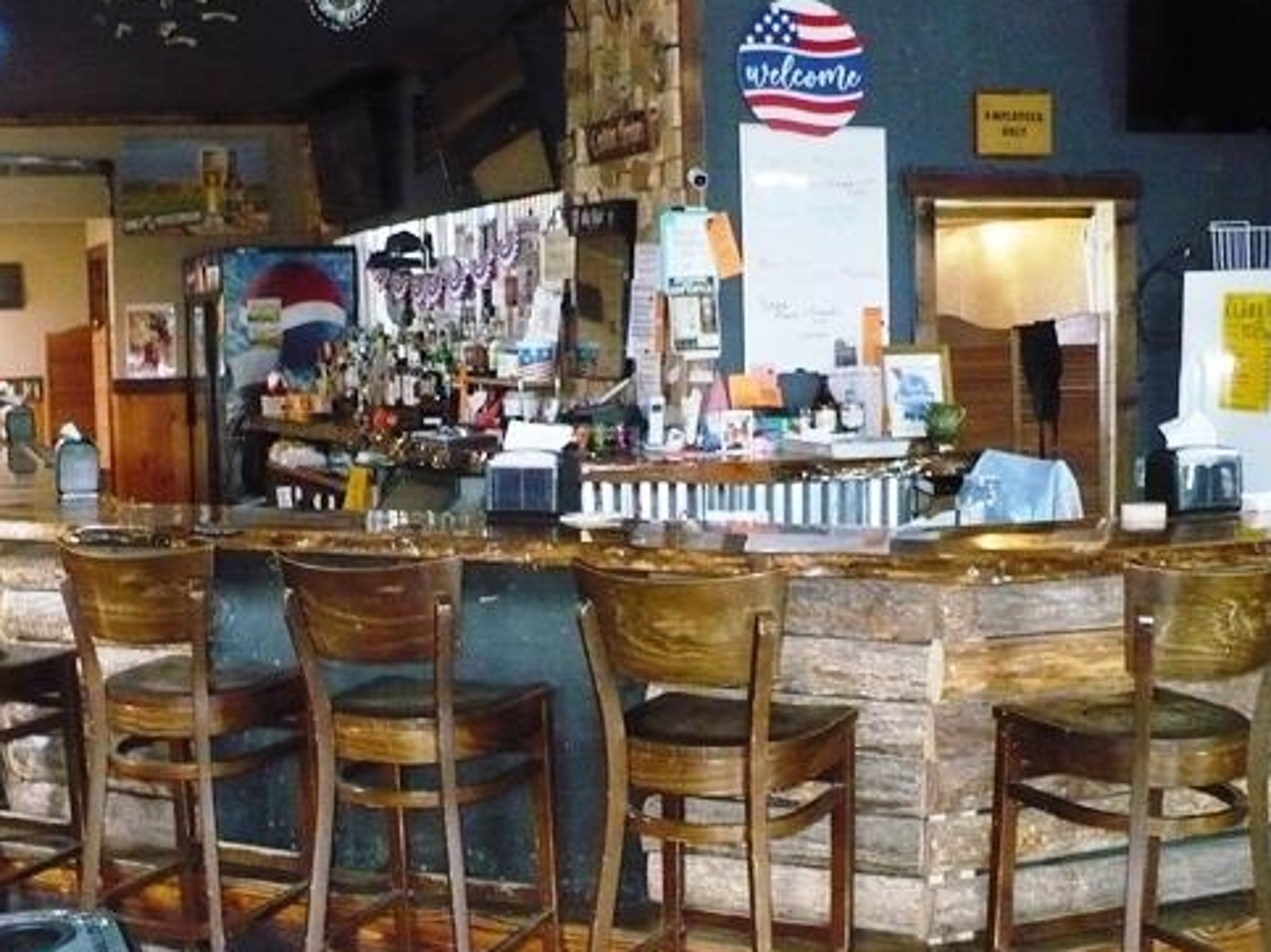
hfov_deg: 38.7
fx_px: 1799
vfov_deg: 29.6
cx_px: 476
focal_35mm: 49
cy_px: 573
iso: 640
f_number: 2.8
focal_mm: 6.1
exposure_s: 1/30
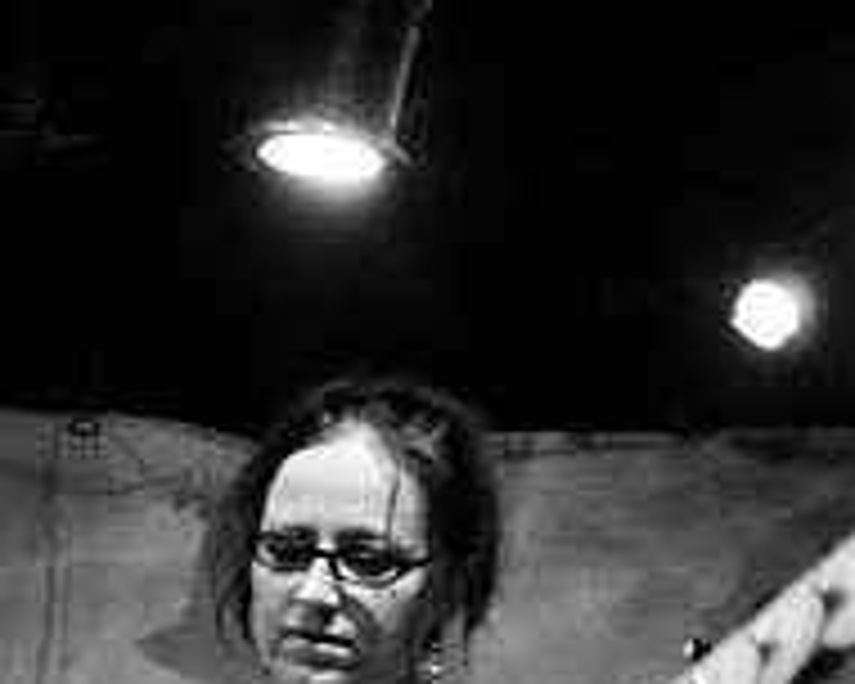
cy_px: 857
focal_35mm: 86
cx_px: -207
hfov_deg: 20.6
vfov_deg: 16.9
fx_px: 2176
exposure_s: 1/40
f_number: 2.8
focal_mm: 20
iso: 1250
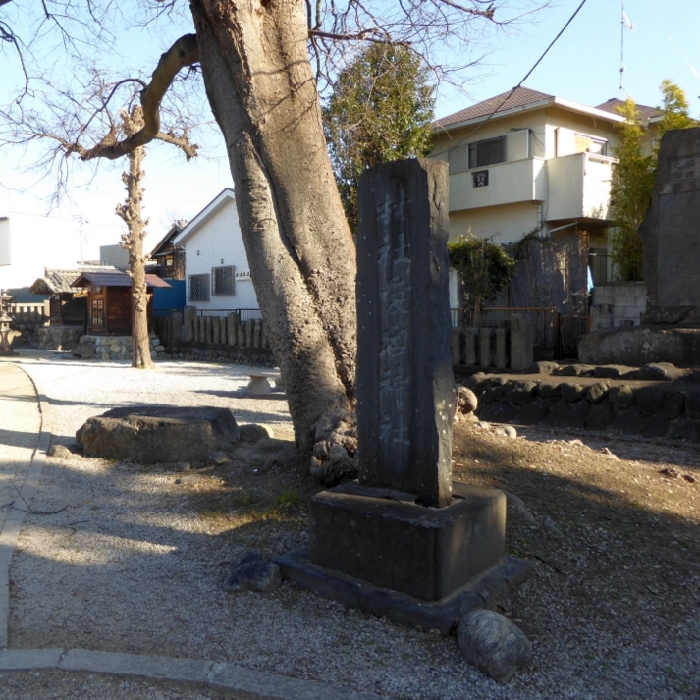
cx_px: 238
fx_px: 709
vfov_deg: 52.5
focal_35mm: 31
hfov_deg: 51.6
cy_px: 350
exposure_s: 1/320
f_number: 3.3
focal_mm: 4.3
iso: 100
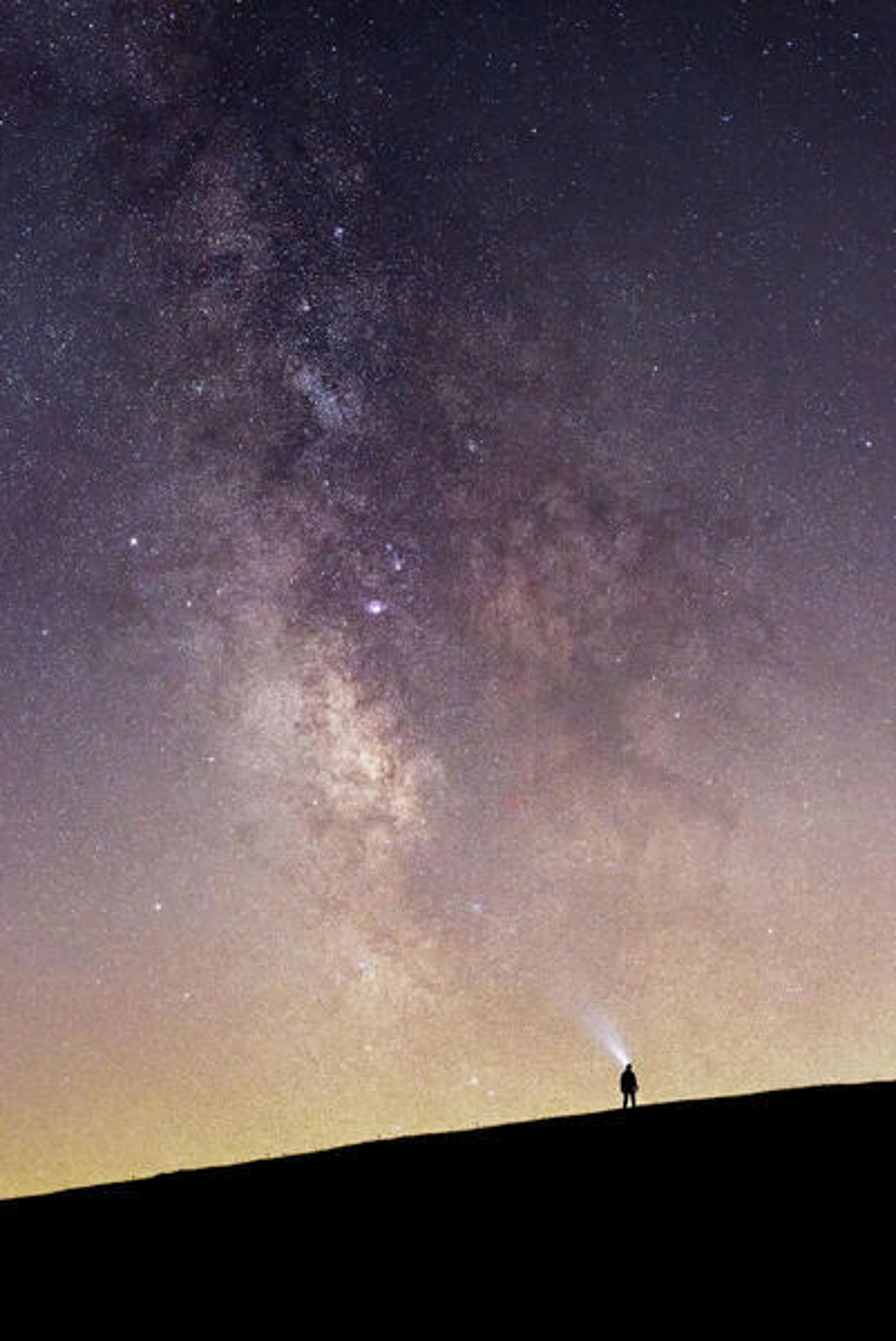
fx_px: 1863
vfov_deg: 39.6
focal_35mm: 50
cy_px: 670
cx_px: 448
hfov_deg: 27.0
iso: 3200
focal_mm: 50
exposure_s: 5
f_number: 2.8
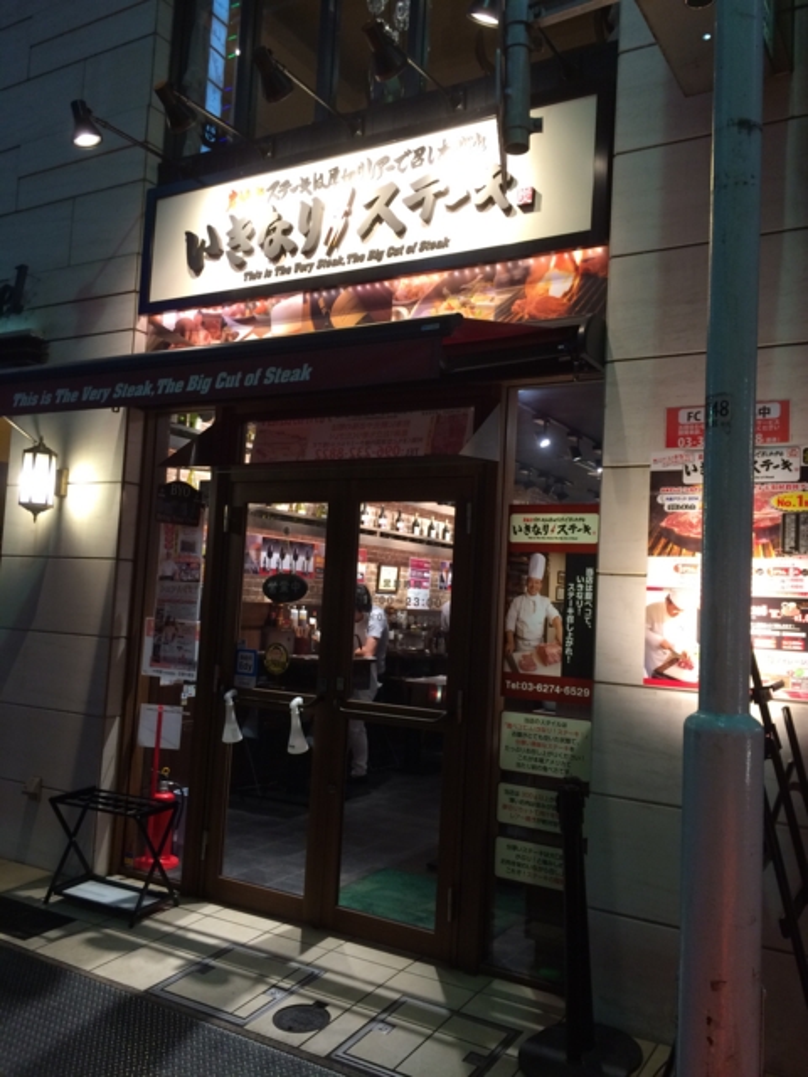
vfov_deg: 61.7
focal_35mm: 29
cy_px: 538
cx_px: 404
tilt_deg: +2.9
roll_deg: -1.5
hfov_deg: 48.2
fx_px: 903
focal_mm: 4.15
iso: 100
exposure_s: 1/30
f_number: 2.2
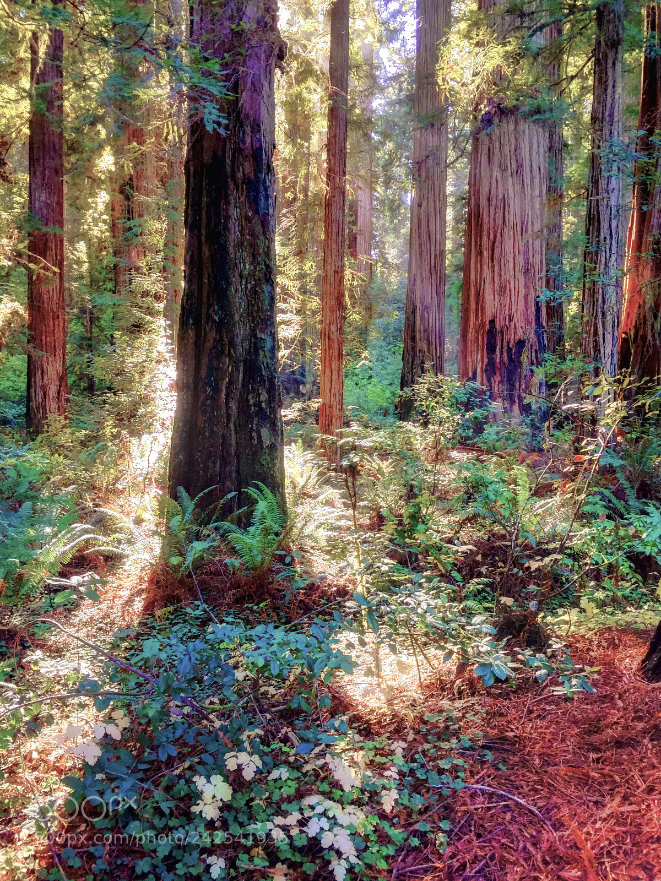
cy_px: 440
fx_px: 738
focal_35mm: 29
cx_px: 330
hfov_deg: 48.2
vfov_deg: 61.7
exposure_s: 1/30
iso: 160
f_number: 2.2
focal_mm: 4.15
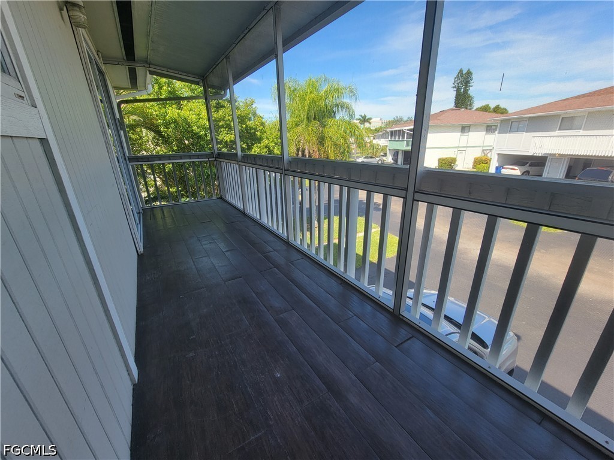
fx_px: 231
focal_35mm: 13
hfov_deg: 106.2
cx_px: 307
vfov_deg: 89.9
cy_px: 230
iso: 50
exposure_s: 1/342
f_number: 2.2
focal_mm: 2.2
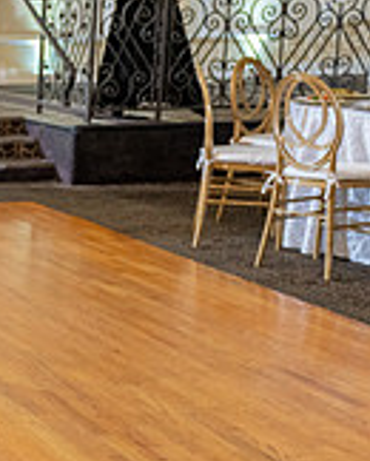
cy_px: 277
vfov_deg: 20.1
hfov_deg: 13.1
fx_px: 1298
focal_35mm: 95
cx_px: -452
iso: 800
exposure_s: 1/125
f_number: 4
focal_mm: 24
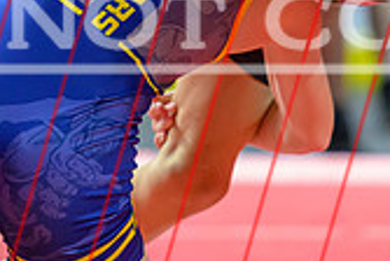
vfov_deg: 2.2
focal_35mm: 618
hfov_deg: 3.3
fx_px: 6707
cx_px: 65
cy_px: 77
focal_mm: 150
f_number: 2.8
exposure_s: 1/800
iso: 3600
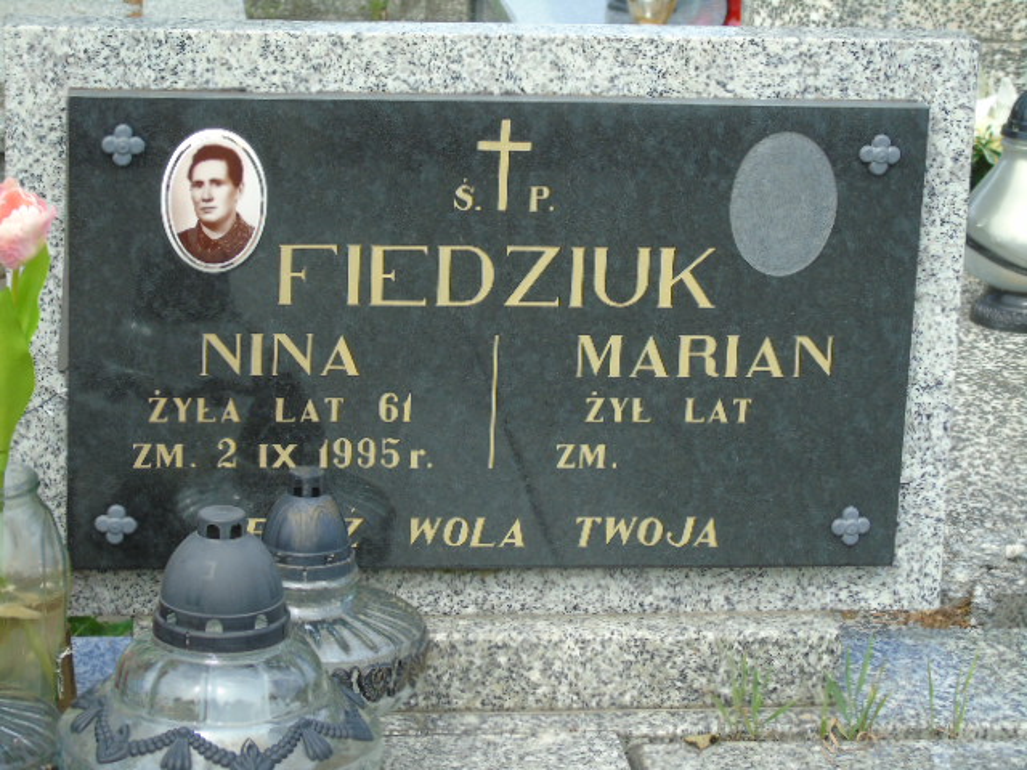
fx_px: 3204
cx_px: 514
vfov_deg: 13.7
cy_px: 385
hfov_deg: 18.2
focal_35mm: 108
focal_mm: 19
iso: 80
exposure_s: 1/200
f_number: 4.4
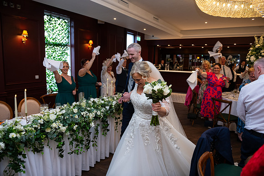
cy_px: 88
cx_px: 132
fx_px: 176
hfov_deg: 73.7
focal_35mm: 24
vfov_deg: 53.2
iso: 800
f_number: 3.5
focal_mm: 24
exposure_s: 1/160
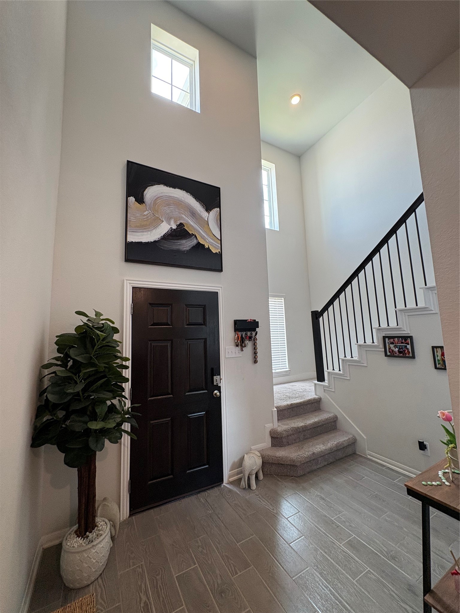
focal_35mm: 14
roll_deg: +1.5
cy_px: 306
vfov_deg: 102.1
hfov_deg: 85.7
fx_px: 248
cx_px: 230
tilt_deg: +6.5
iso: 160
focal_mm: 2.22
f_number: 2.2
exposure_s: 1/60
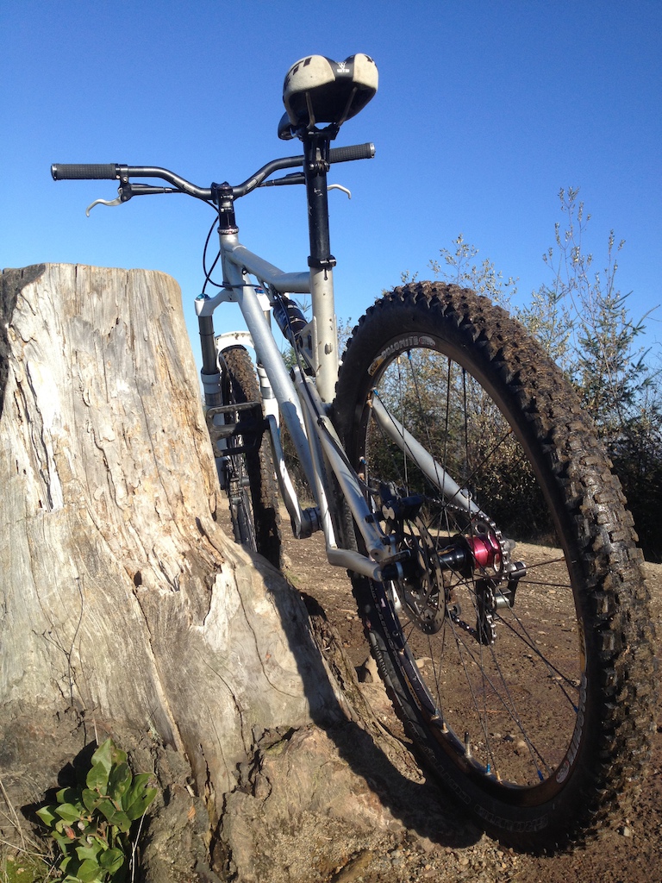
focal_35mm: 35
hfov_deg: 40.7
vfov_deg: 52.6
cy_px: 442
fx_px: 892
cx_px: 331
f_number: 2.4
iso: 50
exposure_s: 1/1314
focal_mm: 4.28
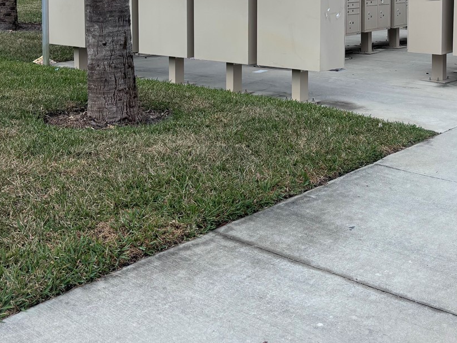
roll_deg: +1.3
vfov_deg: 27.4
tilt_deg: -3.1
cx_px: 285
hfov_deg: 37.3
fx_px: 673
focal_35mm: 51
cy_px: 24
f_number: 1.6
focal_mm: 5.96
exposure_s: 1/2933
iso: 50
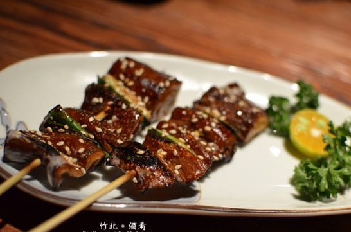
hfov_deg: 32.7
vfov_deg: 21.9
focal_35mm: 62
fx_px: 599
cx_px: 181
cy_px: 135
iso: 1600
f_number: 2.8
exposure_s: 1/500
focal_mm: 35
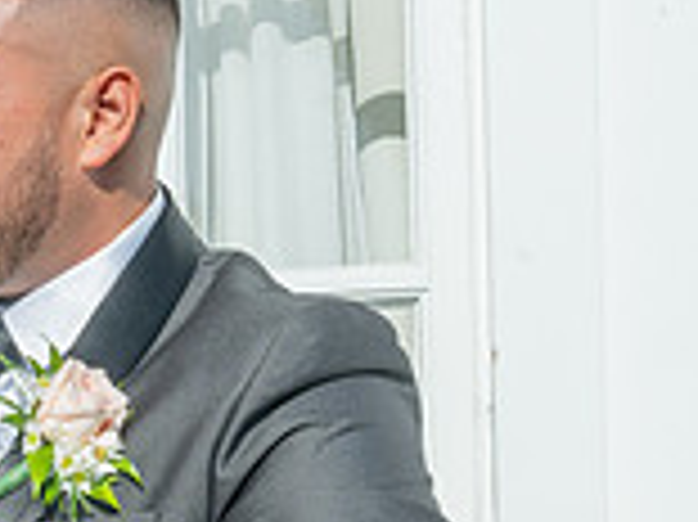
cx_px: -347
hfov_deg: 15.8
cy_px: 574
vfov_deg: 12.6
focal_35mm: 115
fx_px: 2317
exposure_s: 1/200
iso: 250
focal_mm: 32
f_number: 18
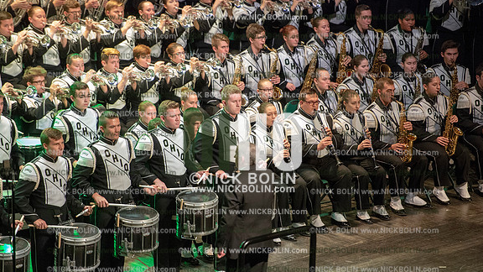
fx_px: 2702
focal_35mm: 211
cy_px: 153
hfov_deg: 10.2
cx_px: 242
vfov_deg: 5.8
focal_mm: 200
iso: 8000
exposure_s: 1/800
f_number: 2.8
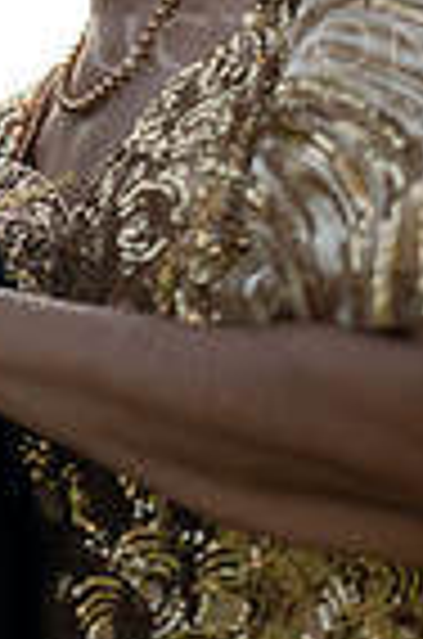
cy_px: -112
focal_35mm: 270
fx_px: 4782
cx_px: -112
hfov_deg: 5.0
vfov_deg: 7.6
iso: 200
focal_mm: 85
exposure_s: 1/1250
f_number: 2.2
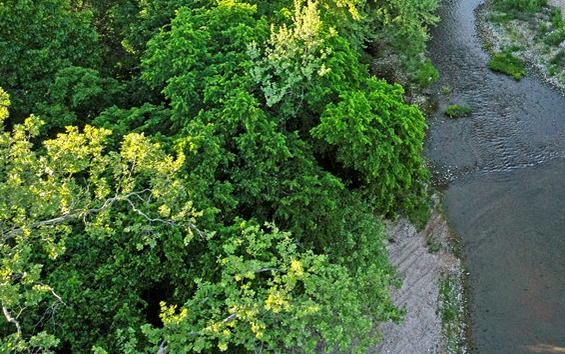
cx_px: 508
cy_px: 19
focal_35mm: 46
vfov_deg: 26.8
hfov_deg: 40.2
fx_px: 708
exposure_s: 1/1000
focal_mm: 12.29
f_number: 2.8
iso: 230
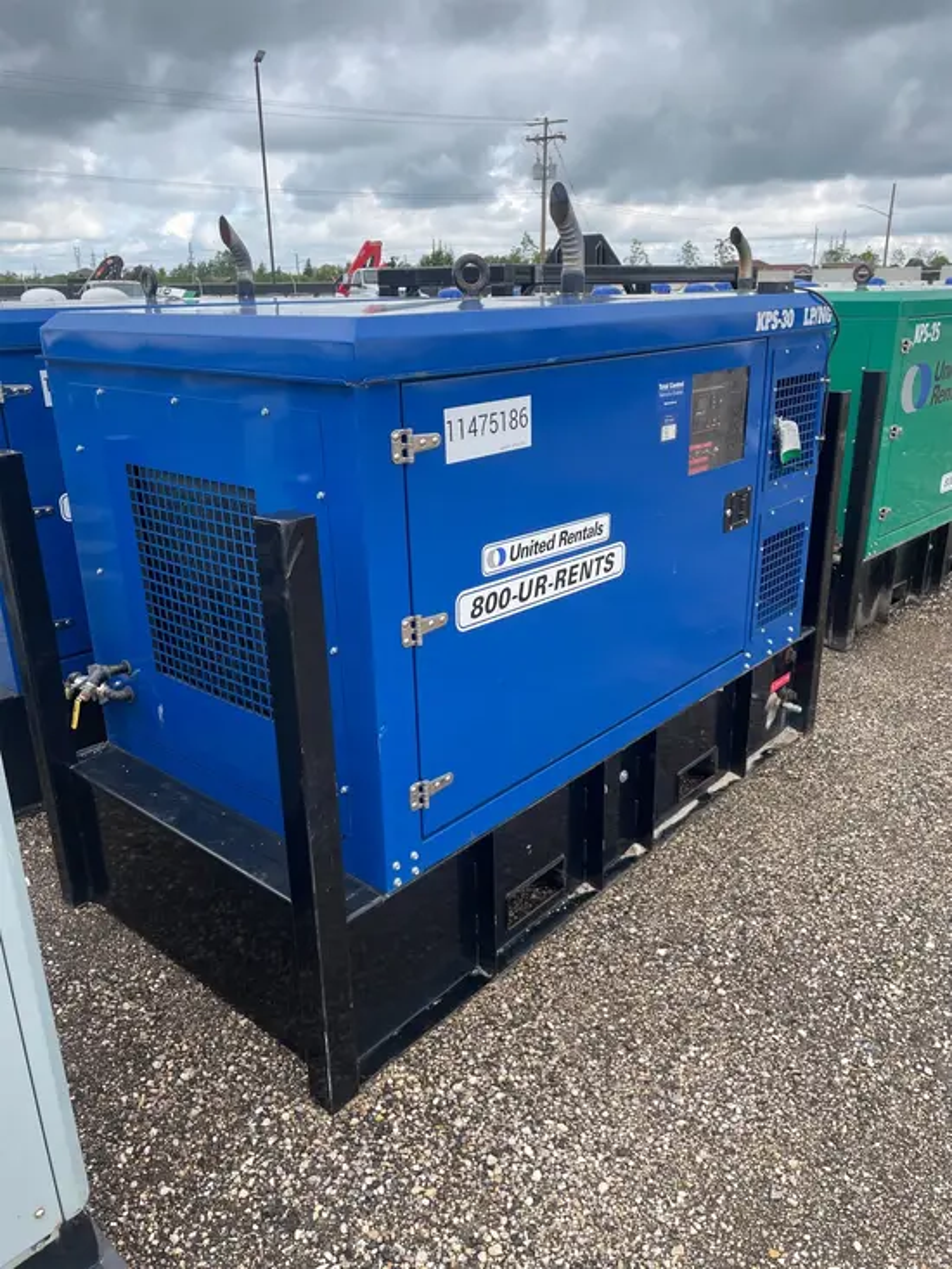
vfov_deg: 67.3
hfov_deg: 53.1
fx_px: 953
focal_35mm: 26
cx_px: 476
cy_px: 634
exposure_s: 1/640
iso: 32
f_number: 1.6
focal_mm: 4.2
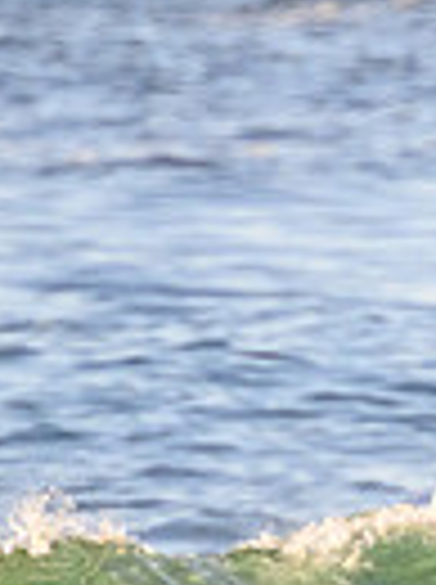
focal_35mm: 3483
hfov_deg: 0.4
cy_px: 416
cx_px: 1007
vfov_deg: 0.6
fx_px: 58686
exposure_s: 1/2000
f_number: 11
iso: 1800
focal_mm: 800
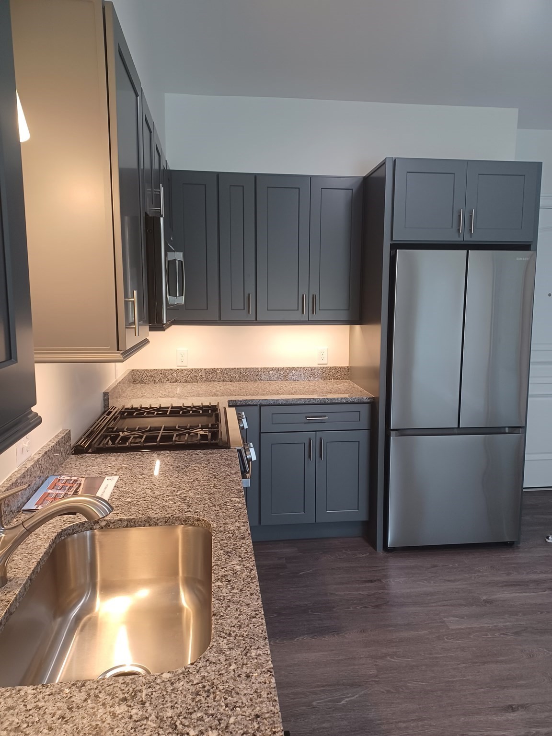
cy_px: 368
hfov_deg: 54.9
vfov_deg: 69.4
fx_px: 532
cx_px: 276
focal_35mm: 25
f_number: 1.8
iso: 250
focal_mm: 4.6
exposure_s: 1/40
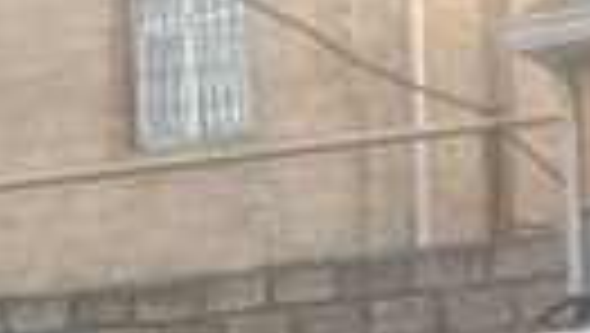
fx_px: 2130
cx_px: 576
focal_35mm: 136
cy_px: 806
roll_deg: +2.4
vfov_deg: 8.2
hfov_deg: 15.5
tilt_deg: -7.6
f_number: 2.4
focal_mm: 4.12
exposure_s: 1/60
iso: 64
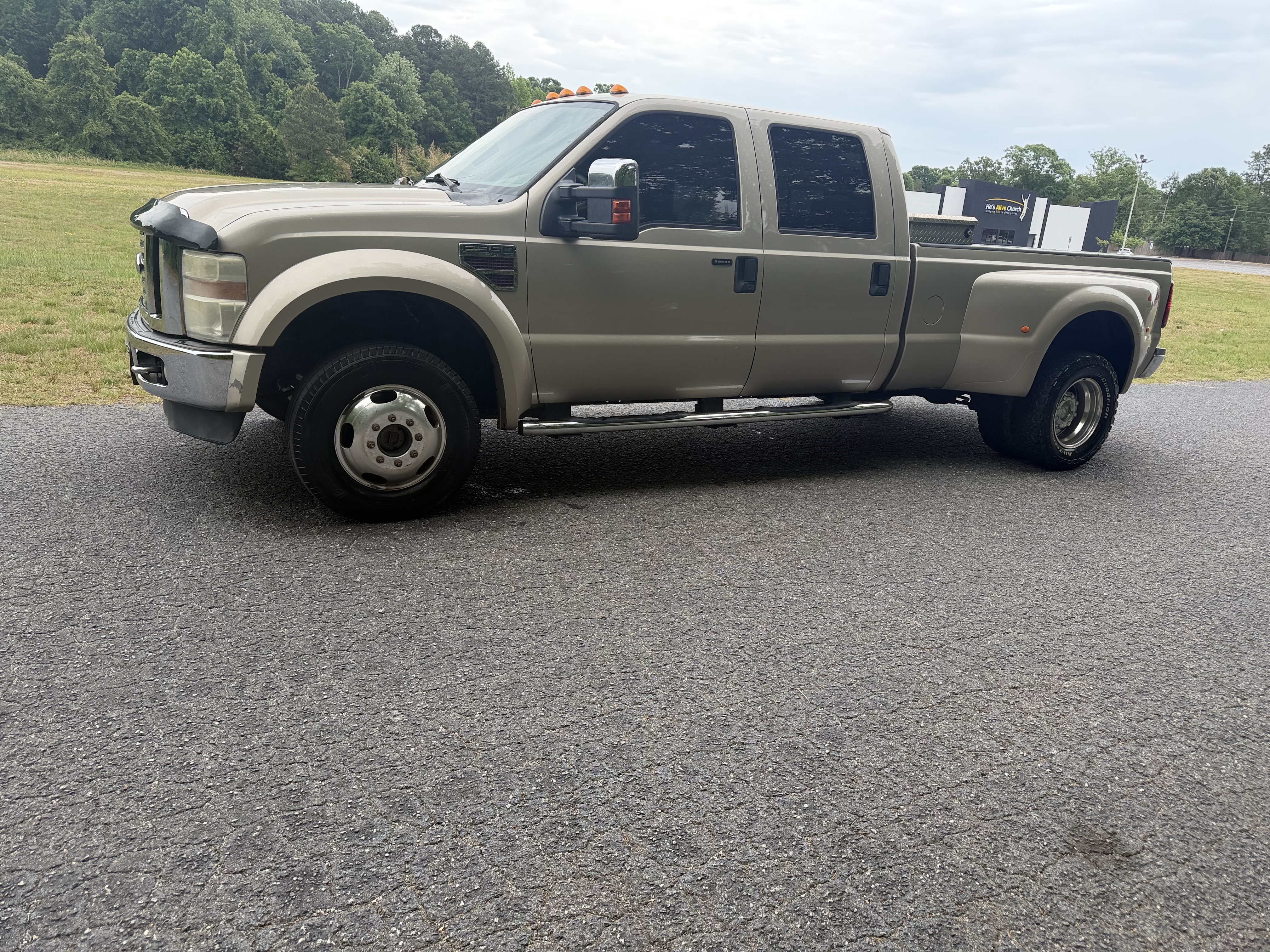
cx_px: 635
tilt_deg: -18.4
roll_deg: -4.6
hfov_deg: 71.6
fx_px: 881
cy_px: 476
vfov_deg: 56.8
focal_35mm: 24
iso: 100
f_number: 1.78
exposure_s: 1/1230
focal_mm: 6.76
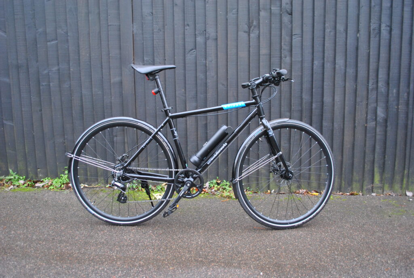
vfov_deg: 40.1
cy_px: 139
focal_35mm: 33
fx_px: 380
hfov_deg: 57.1
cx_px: 207
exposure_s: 1/30
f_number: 3.8
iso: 500
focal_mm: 22
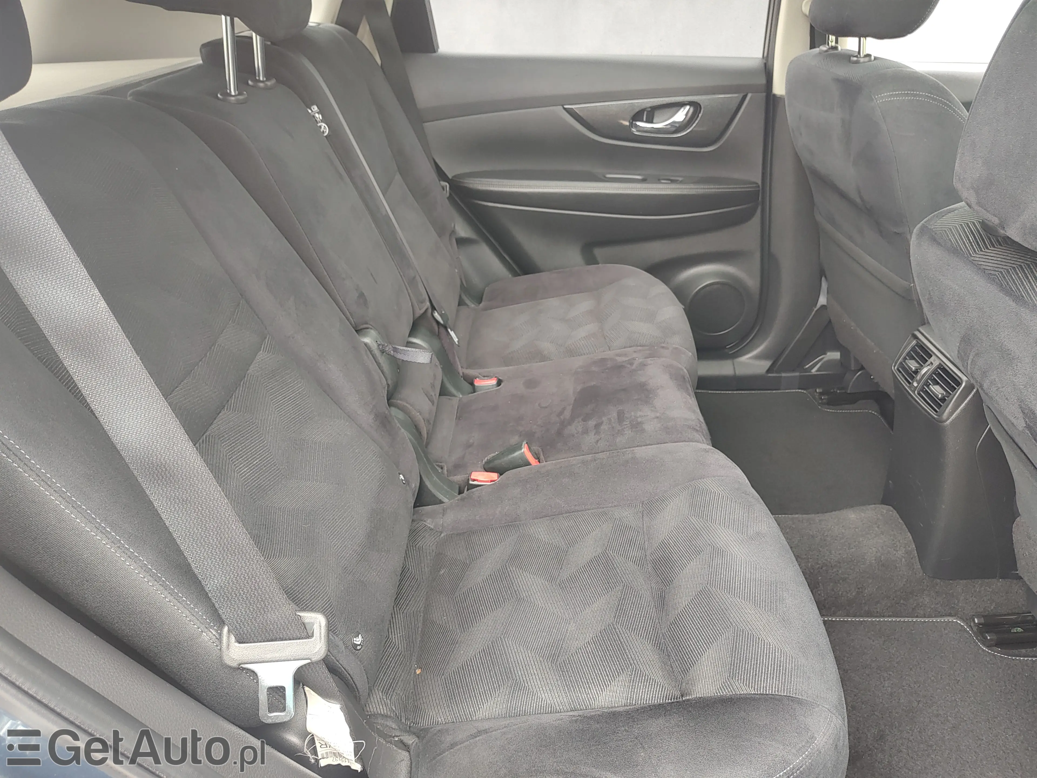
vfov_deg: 58.9
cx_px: 518
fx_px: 689
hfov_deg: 73.9
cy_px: 389
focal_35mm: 23
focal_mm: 5.56
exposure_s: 1/50
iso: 227
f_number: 1.8
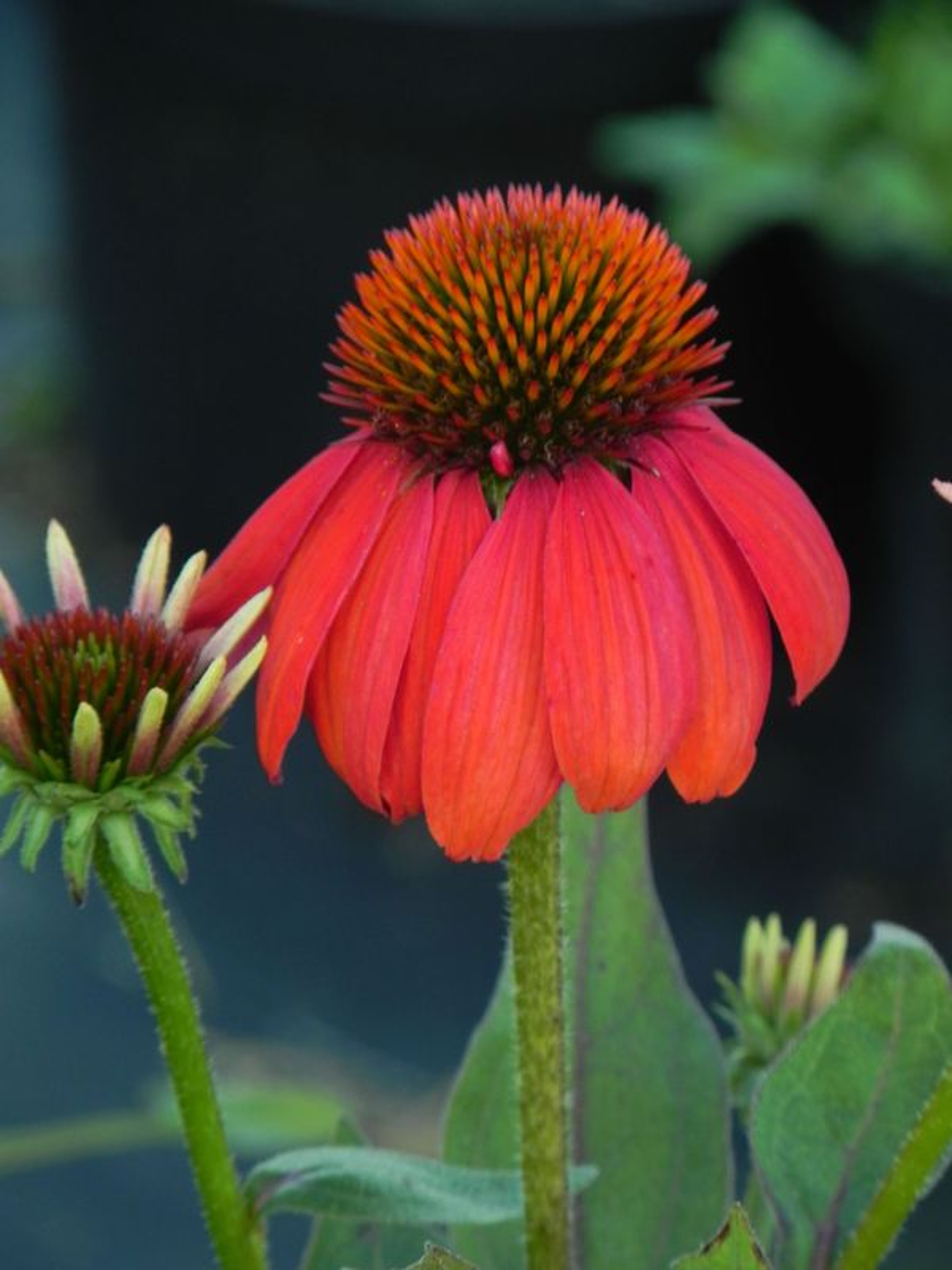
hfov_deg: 3.1
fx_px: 17638
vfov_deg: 4.1
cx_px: 476
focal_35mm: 481
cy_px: 635
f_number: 5
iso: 160
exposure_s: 1/50
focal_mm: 85.6
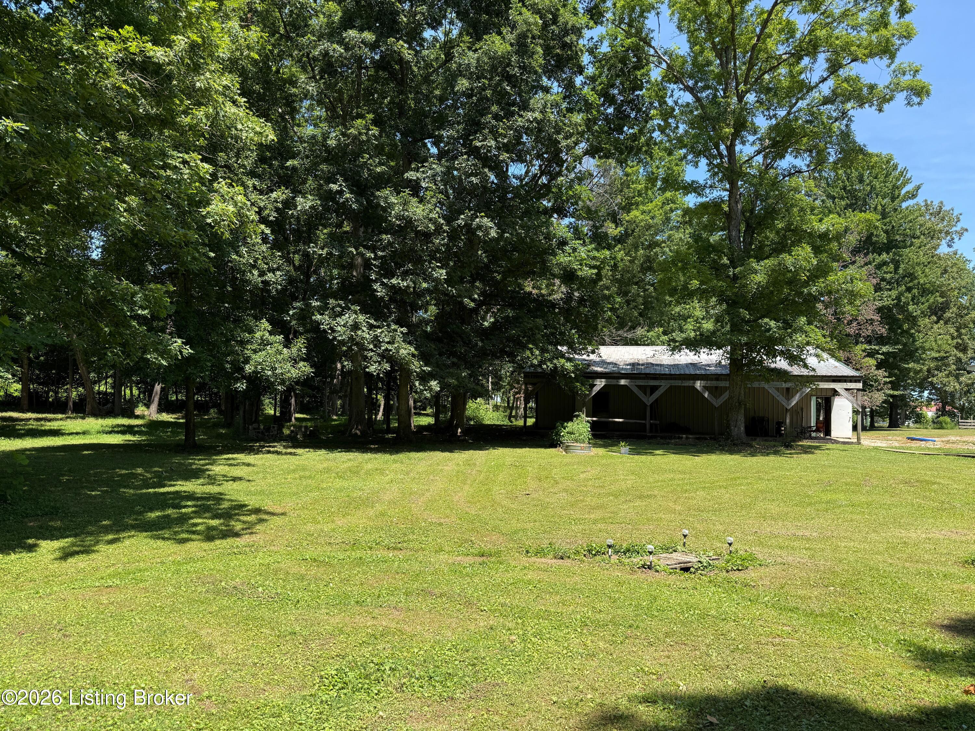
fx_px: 676
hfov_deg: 71.6
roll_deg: -2.4
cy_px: 366
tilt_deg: +5.1
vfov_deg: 56.8
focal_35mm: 24
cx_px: 488
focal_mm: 6.76
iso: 80
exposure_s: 1/1553
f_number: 1.78
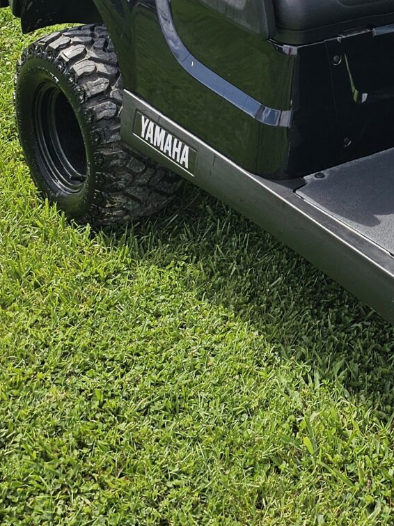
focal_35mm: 78
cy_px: 25
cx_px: 450
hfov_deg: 18.1
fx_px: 1184
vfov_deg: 24.1
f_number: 1.7
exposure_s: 1/648
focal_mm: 6.3
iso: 10
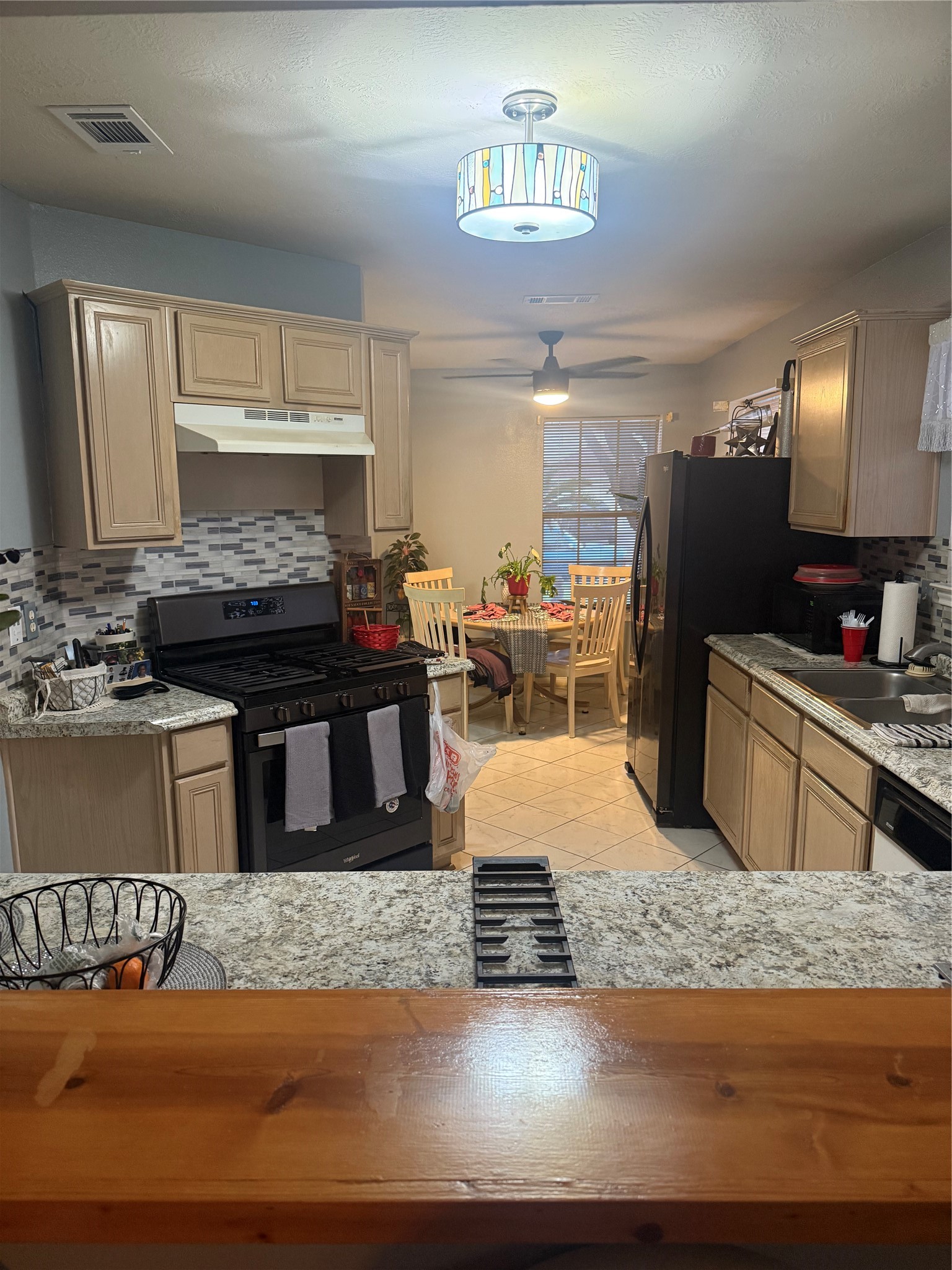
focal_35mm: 24
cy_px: 635
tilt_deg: -8.1
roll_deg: -0.3
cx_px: 476
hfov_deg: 56.8
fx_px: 880
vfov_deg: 71.6
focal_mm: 6.76
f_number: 1.78
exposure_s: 1/60
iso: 400
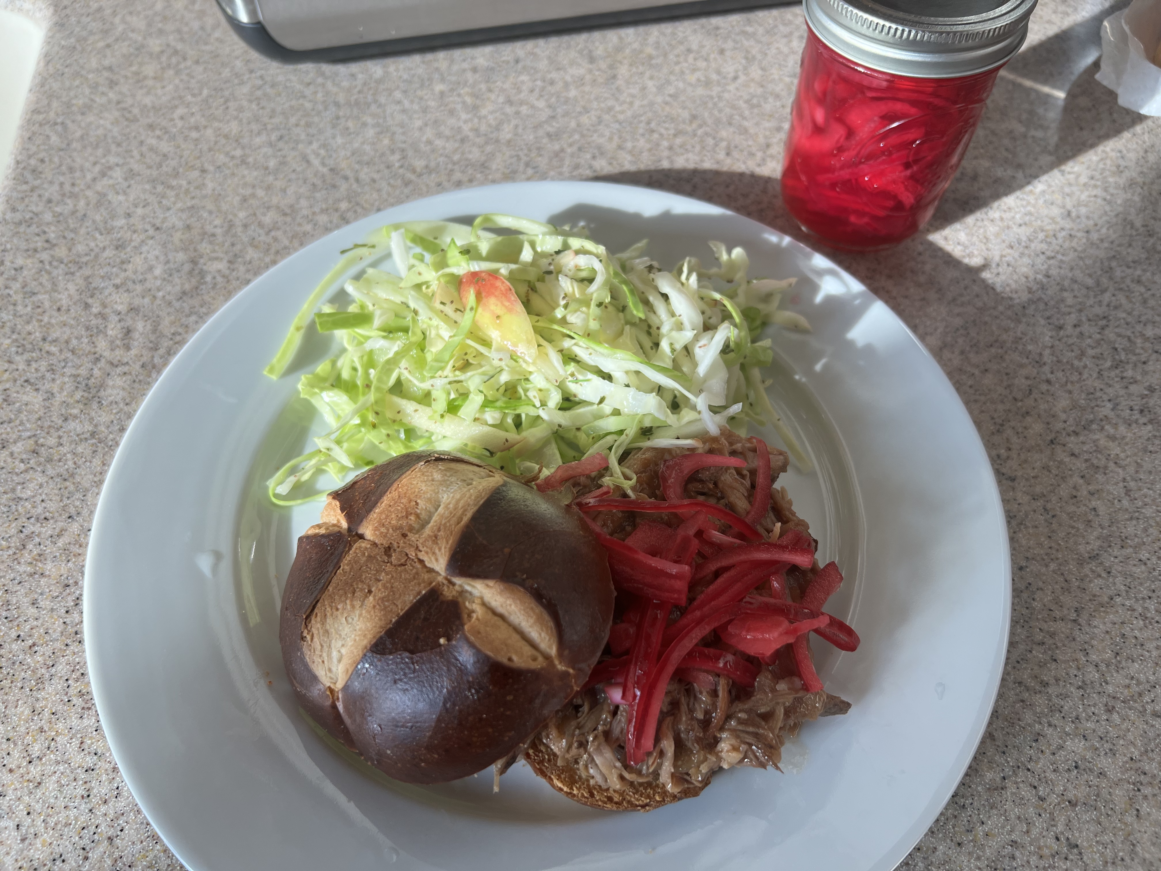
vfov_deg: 53.1
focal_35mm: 26
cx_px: 580
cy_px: 436
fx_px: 872
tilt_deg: -57.0
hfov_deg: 67.3
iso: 40
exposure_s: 1/233
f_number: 1.5
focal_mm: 5.7
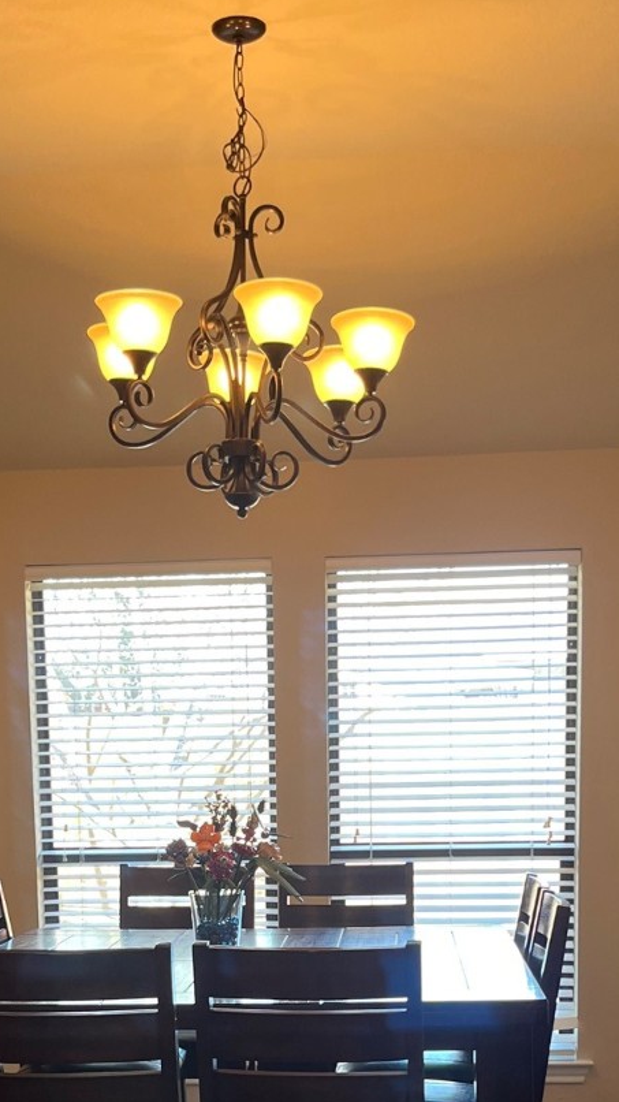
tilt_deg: -7.9
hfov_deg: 22.2
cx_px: 280
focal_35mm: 54
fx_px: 1577
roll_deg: +1.3
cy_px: 934
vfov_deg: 36.7
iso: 80
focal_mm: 5.1
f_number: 1.6
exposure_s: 1/60
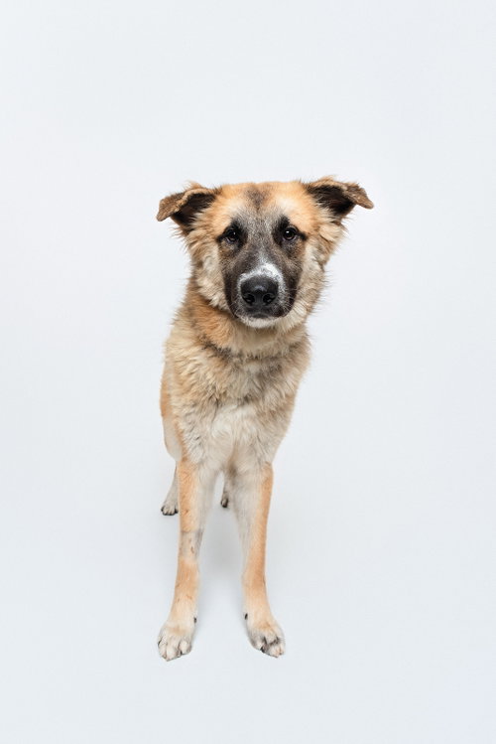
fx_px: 351
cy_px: 372
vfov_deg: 93.3
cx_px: 248
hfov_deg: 70.5
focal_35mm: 17
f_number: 5.6
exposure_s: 1/250
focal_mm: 17
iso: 160
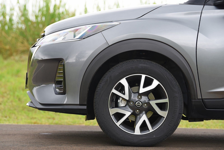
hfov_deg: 15.2
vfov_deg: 10.2
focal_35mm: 135
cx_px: 112
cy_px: 75
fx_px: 840
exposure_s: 1/125
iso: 250
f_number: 4
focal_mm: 135
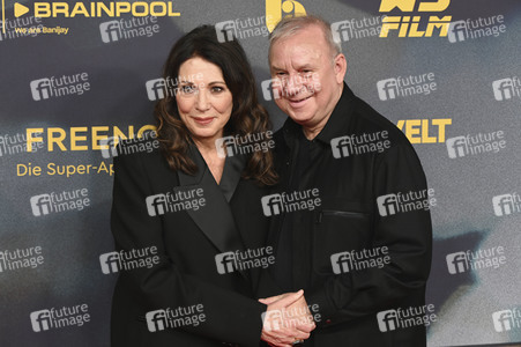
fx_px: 1171
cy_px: 174
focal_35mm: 81
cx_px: 260
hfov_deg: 25.1
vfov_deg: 16.8
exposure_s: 1/160
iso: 800
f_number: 6.3
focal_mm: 81
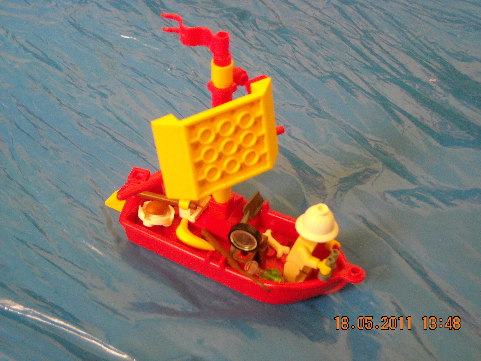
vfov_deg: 24.0
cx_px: 240
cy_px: 180
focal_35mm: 61
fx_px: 848
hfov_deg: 31.7
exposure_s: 1/15
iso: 400
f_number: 3.5
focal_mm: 9.87
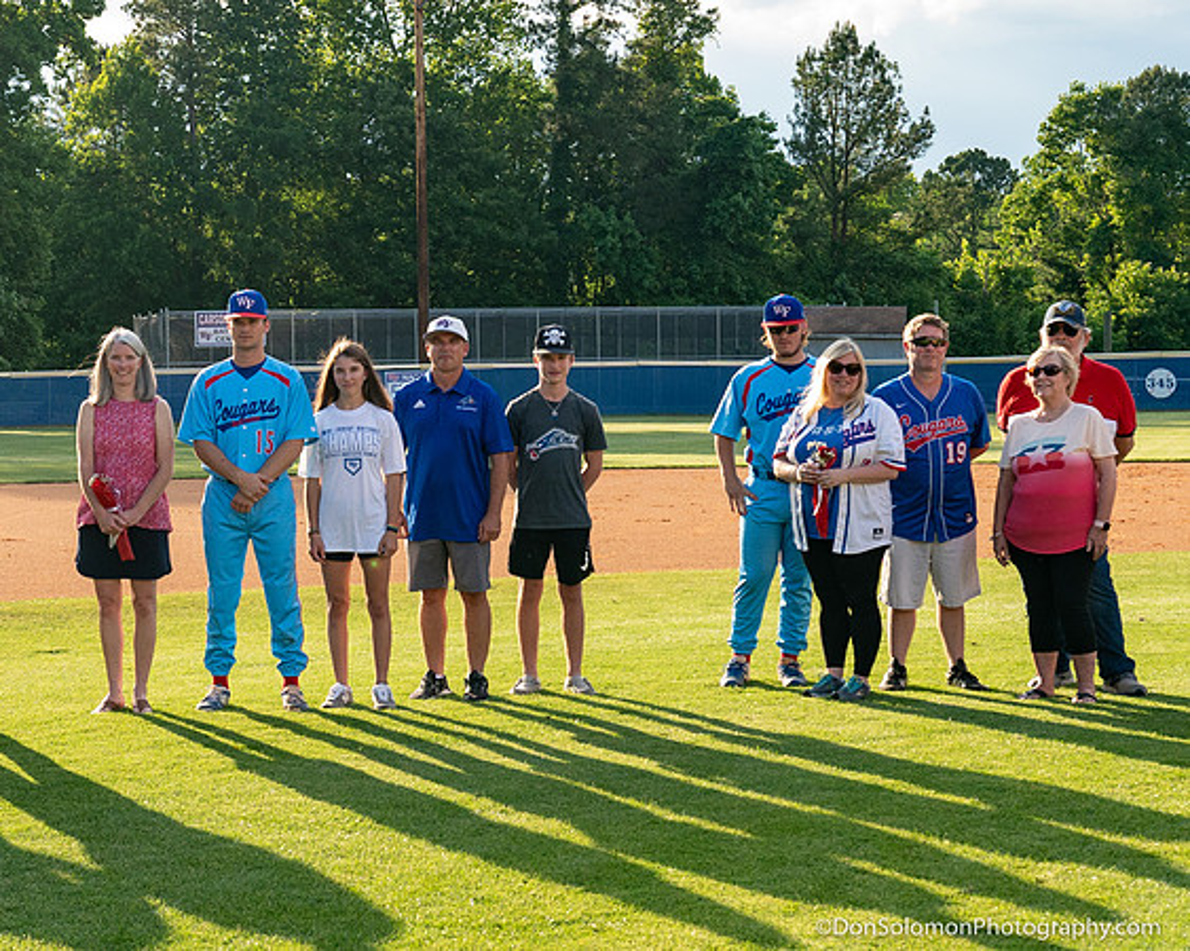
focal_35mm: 75
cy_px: 414
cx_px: 191
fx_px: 2643
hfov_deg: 24.8
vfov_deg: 20.4
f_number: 4.5
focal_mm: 35
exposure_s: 1/1000
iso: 800
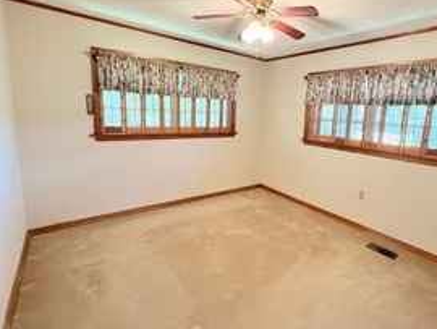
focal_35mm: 19
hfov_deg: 83.3
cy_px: 150
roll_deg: -2.6
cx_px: 268
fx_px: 240
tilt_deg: -7.7
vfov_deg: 68.6
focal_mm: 2.22
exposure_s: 1/60
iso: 400
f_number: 2.2
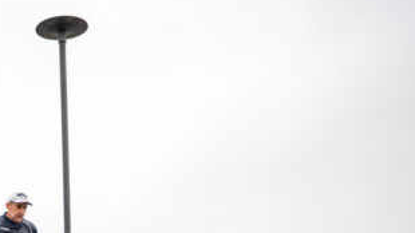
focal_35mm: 60
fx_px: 660
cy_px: 273
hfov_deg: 30.8
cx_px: -51
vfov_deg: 19.0
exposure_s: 1/640
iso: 125
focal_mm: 13
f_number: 1.4
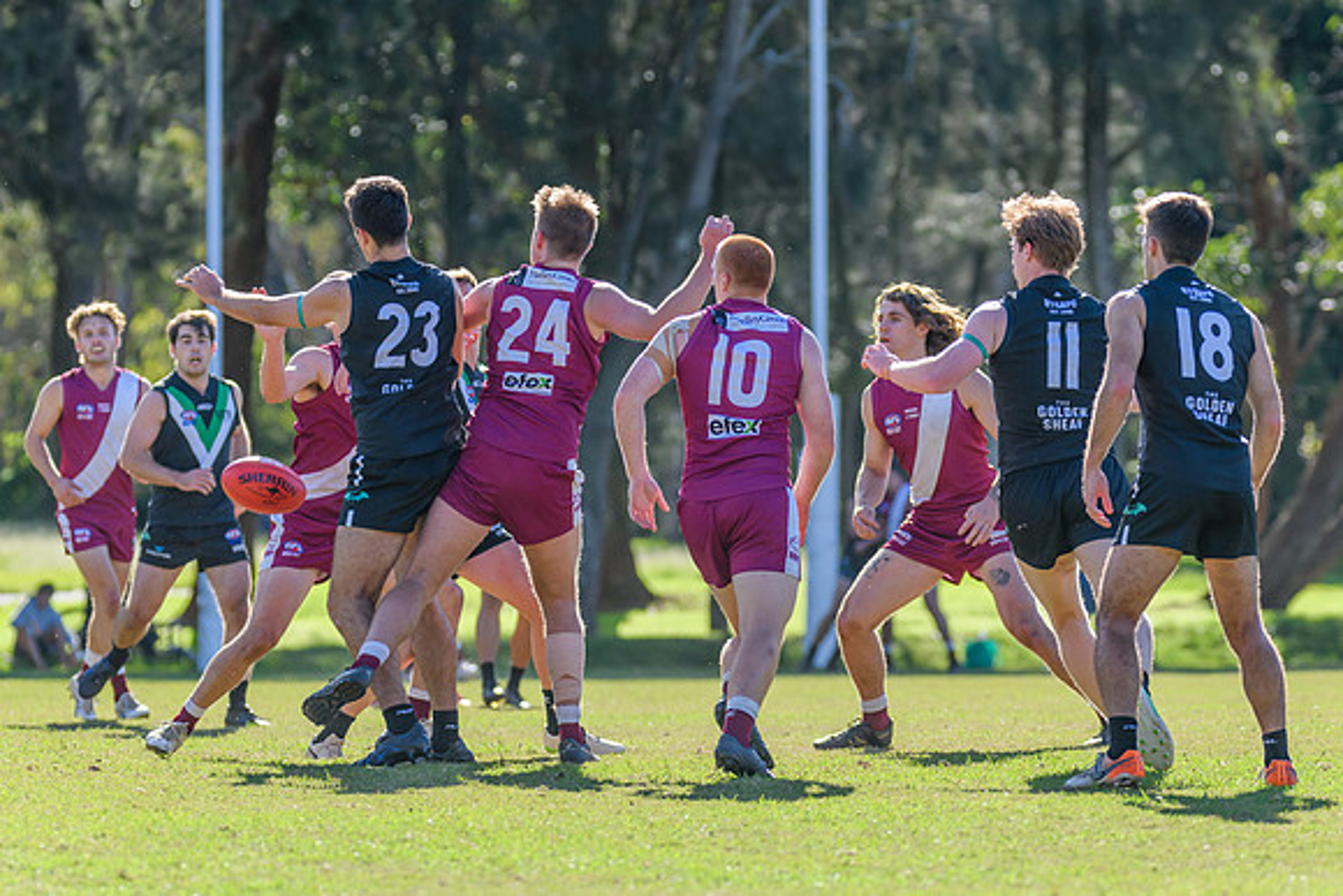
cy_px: 310
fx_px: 10993
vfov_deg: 4.7
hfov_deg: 7.0
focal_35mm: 295
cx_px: 703
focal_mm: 220
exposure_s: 1/1600
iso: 800
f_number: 5
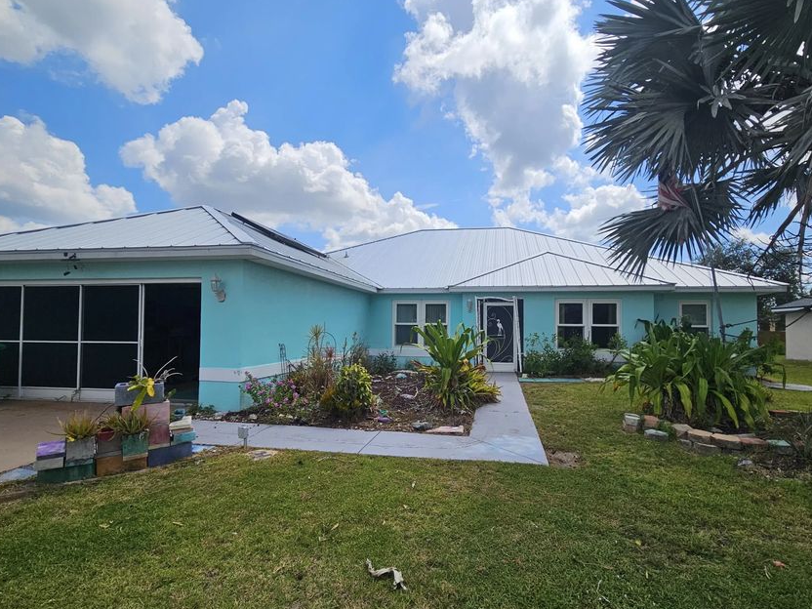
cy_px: 316
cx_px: 441
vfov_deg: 78.1
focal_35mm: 16
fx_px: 375
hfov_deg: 94.3
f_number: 2.2
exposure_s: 1/3446
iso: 50
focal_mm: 2.2
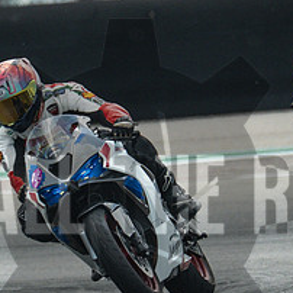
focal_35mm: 1462
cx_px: 131
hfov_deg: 1.2
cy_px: 197
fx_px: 14000
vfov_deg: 1.2
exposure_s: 1/1600
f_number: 5.6
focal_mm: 400
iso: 2000
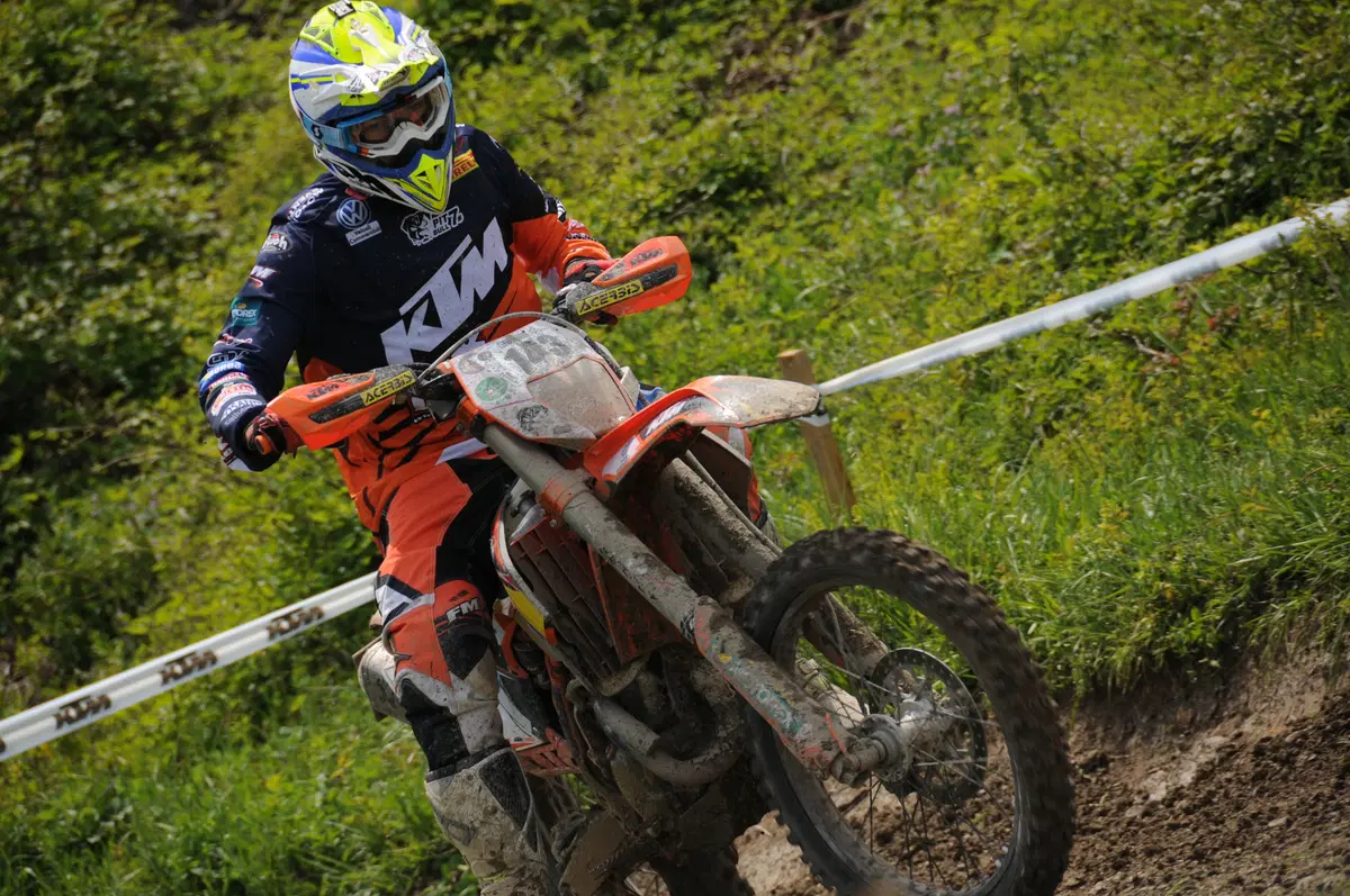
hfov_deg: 6.9
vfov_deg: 4.6
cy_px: 448
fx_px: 11236
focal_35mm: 300
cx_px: 675
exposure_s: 1/800
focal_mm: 200
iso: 200
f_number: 5.6
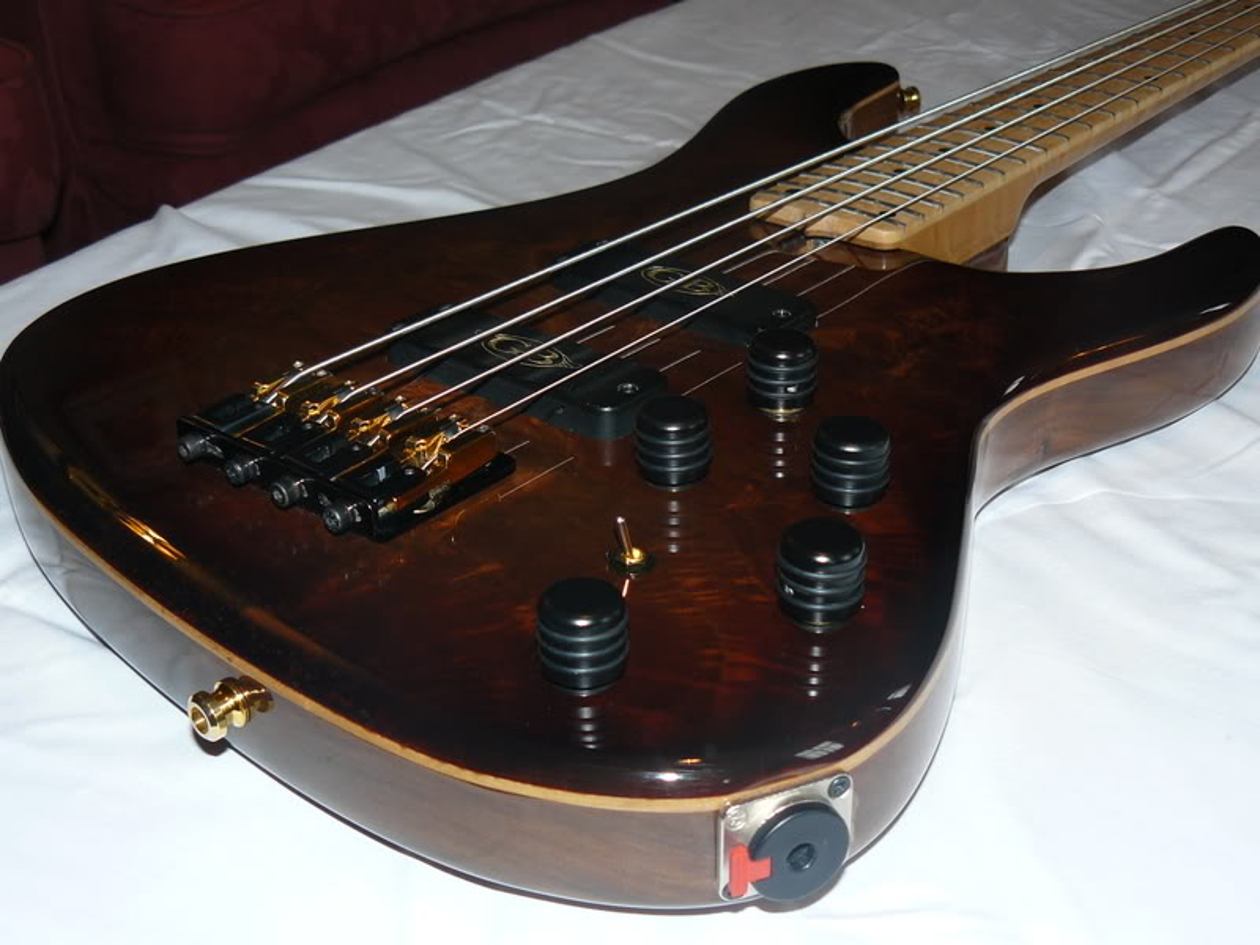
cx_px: 630
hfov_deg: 40.4
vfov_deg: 30.9
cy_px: 472
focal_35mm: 47
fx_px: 1711
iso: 100
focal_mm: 7.9
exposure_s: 1/30
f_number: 2.8
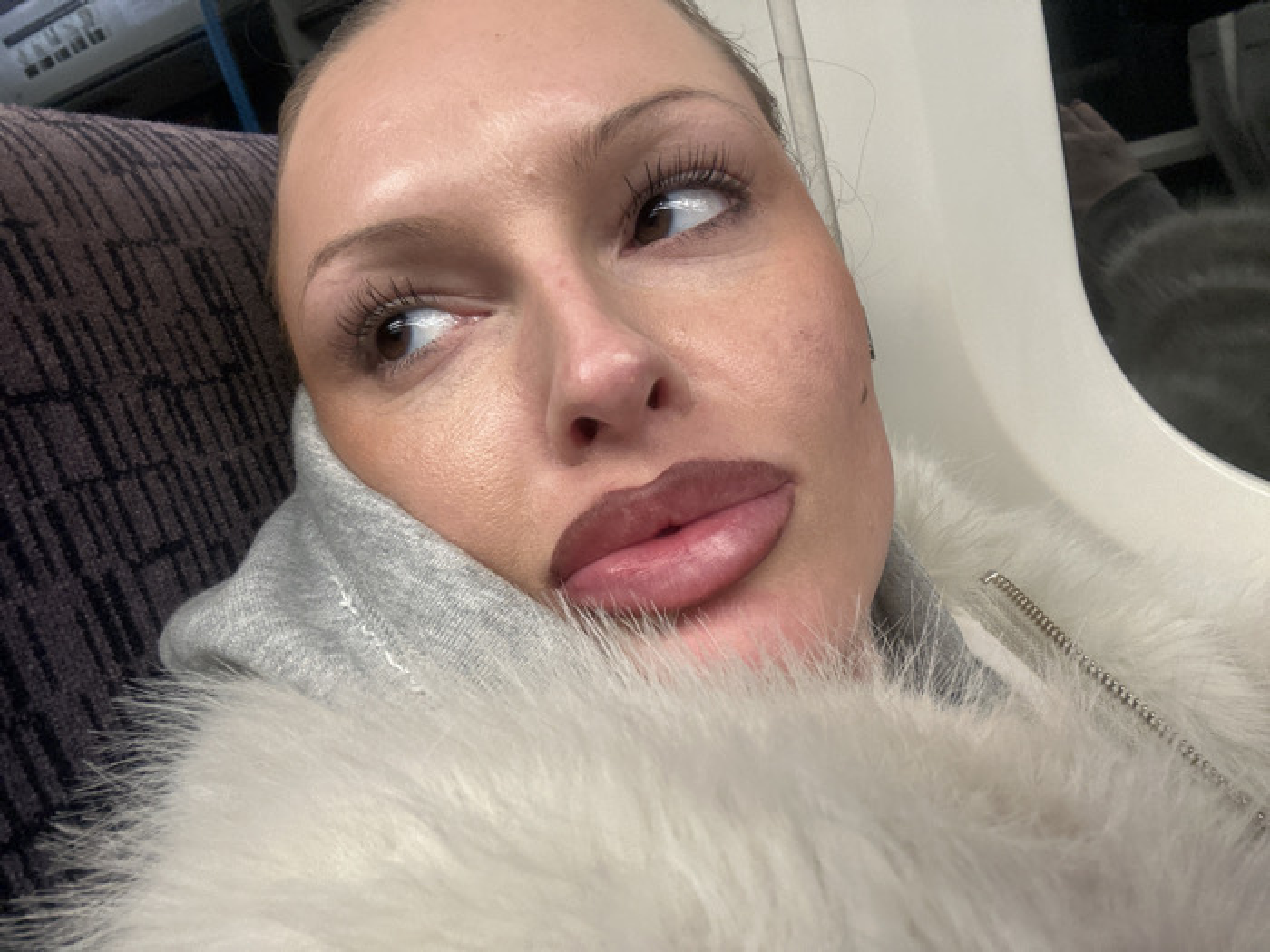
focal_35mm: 23
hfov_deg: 73.9
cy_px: 476
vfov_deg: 58.9
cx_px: 635
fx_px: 844
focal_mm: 2.69
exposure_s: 1/60
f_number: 1.9
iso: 160
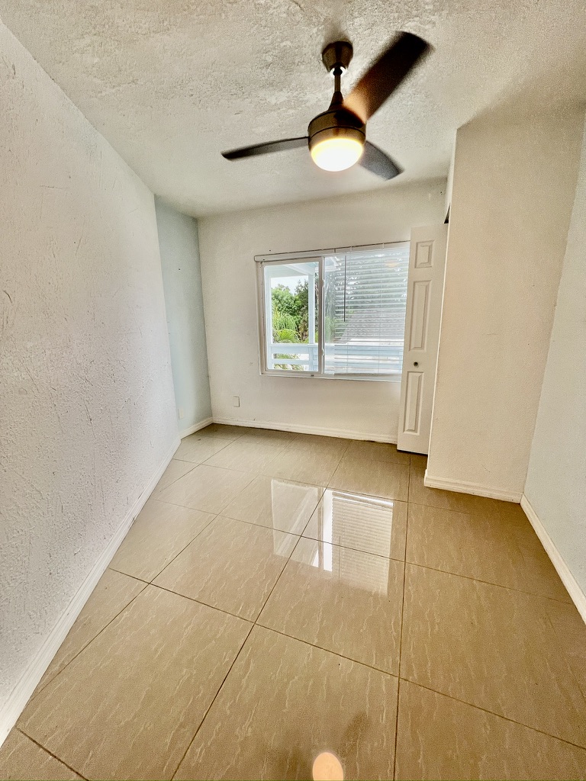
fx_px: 293
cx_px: 293
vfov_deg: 106.2
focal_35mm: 13
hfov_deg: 89.9
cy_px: 390
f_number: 1.8
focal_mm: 1.57
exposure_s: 1/120
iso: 64
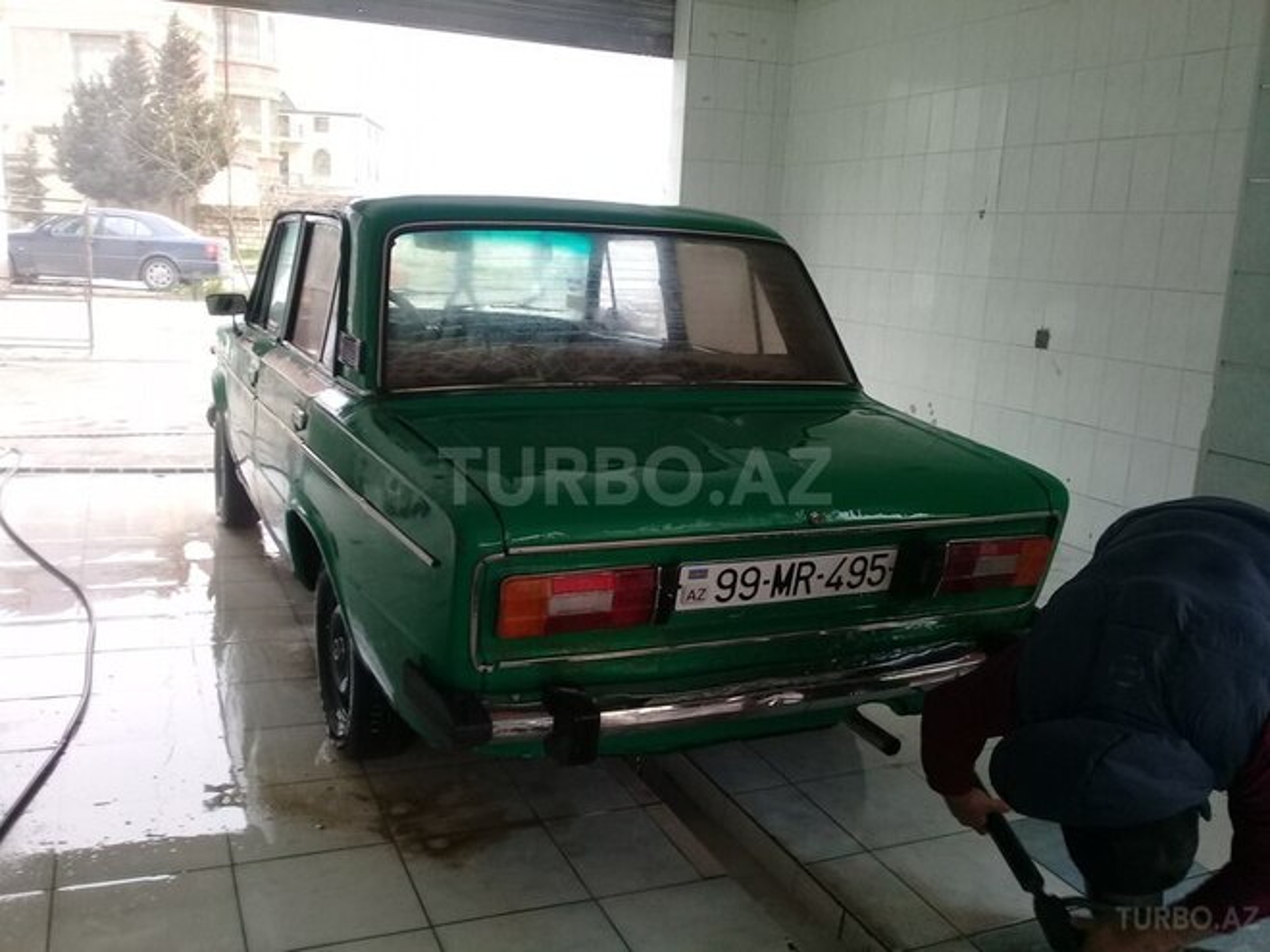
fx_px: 1137
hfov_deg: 58.4
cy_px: 476
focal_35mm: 31
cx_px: 635
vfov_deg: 45.4
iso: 50
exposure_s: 1/33
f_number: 2.2
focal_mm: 3.3
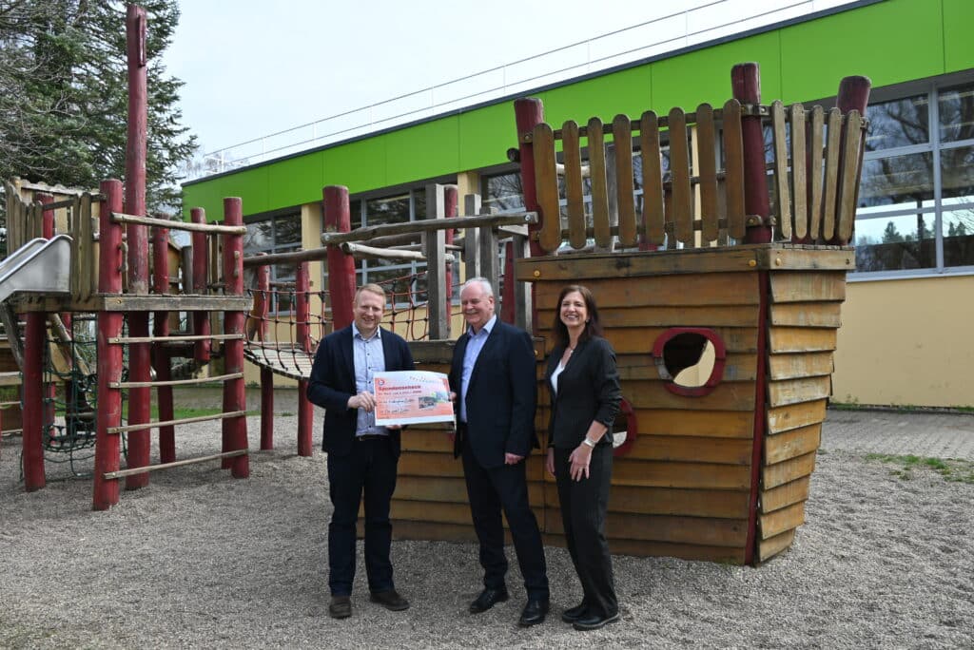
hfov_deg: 65.4
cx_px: 487
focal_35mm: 28
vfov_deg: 46.5
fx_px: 758
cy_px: 325
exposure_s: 1/250
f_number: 5.6
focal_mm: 28
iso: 100
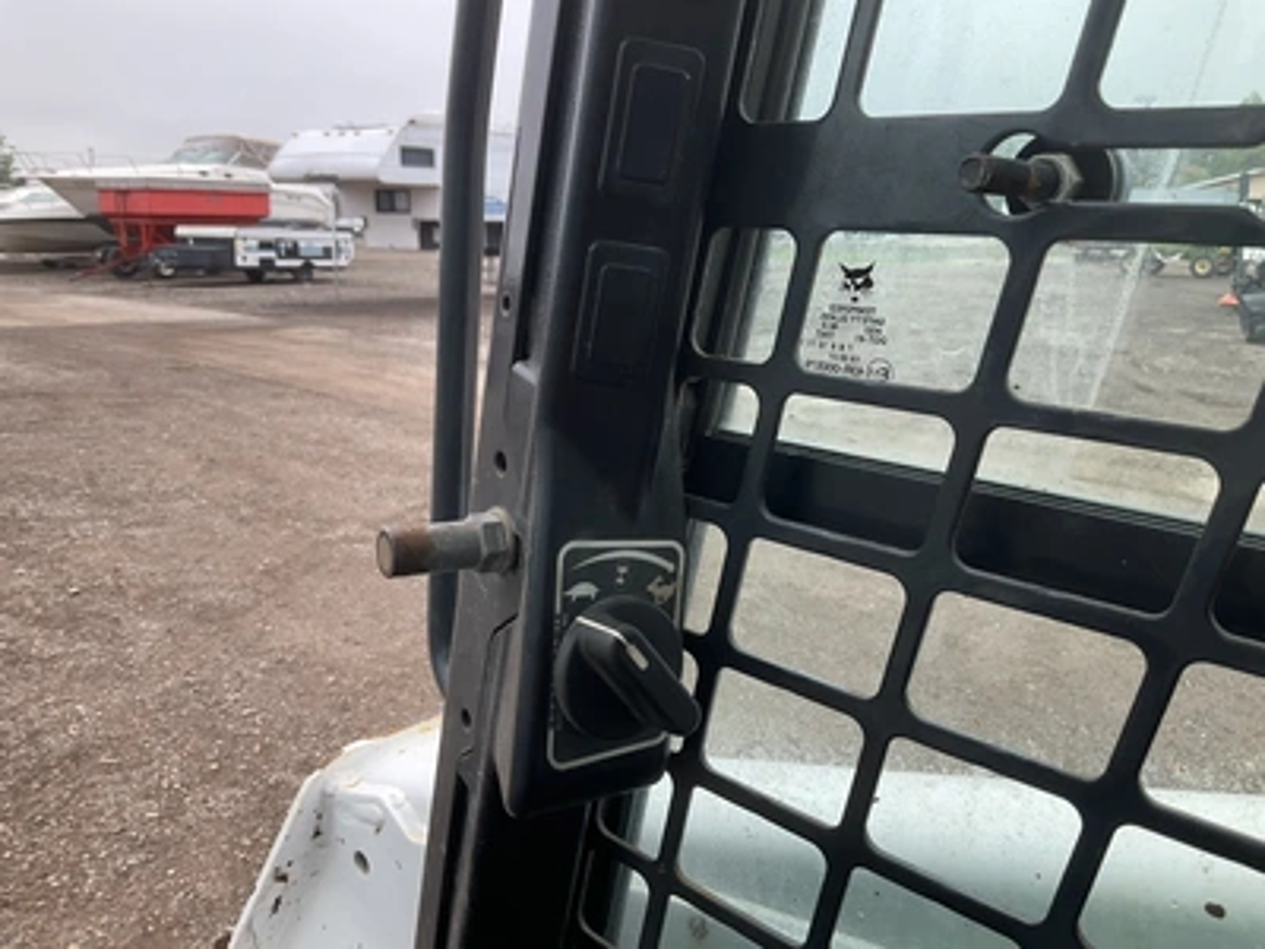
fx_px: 1060
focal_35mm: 29
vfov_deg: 48.2
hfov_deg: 61.7
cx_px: 632
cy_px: 474
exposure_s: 1/149
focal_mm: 3
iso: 20
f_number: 1.8
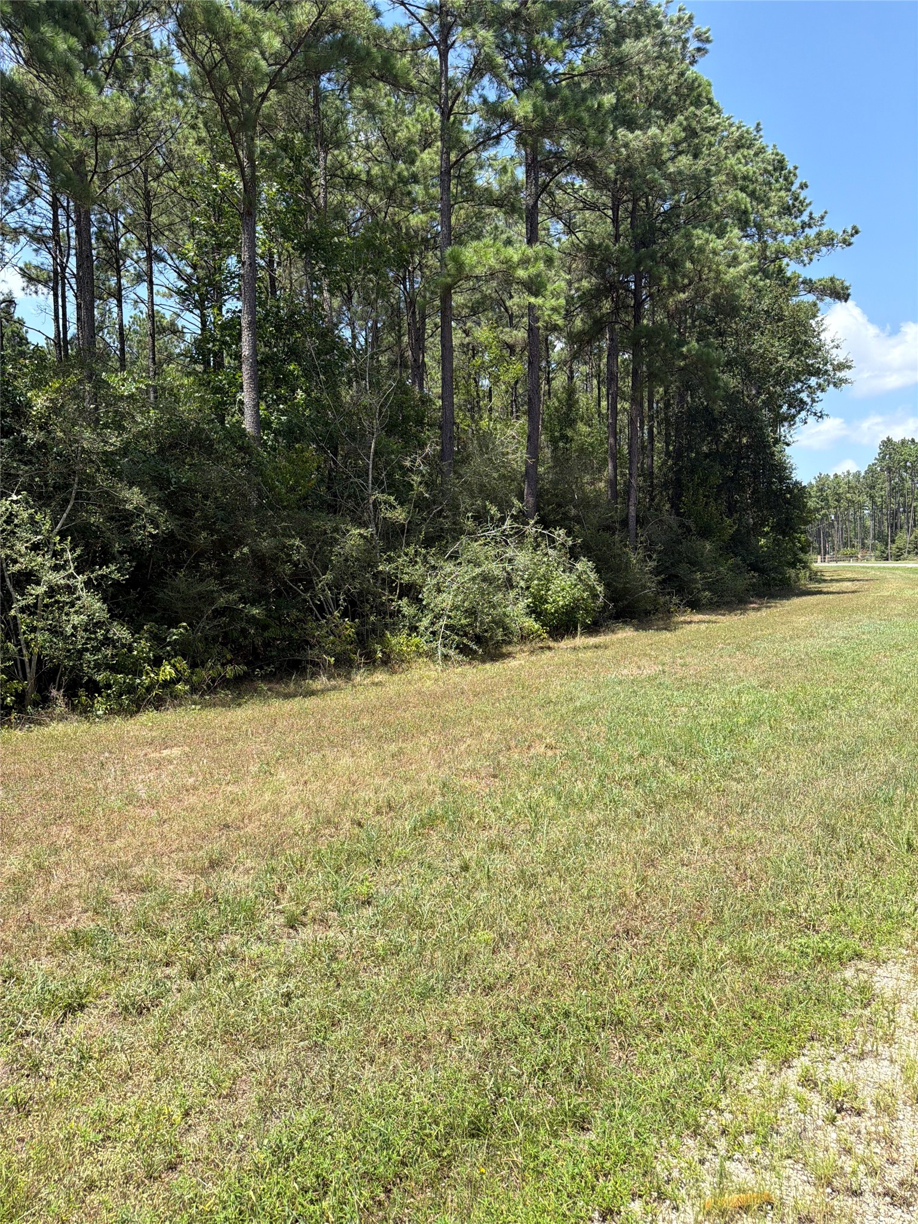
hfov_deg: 56.8
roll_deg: +1.4
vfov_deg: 71.6
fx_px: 849
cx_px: 459
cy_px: 612
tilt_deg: -2.3
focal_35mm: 24
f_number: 1.78
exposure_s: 1/2000
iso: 80
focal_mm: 6.76
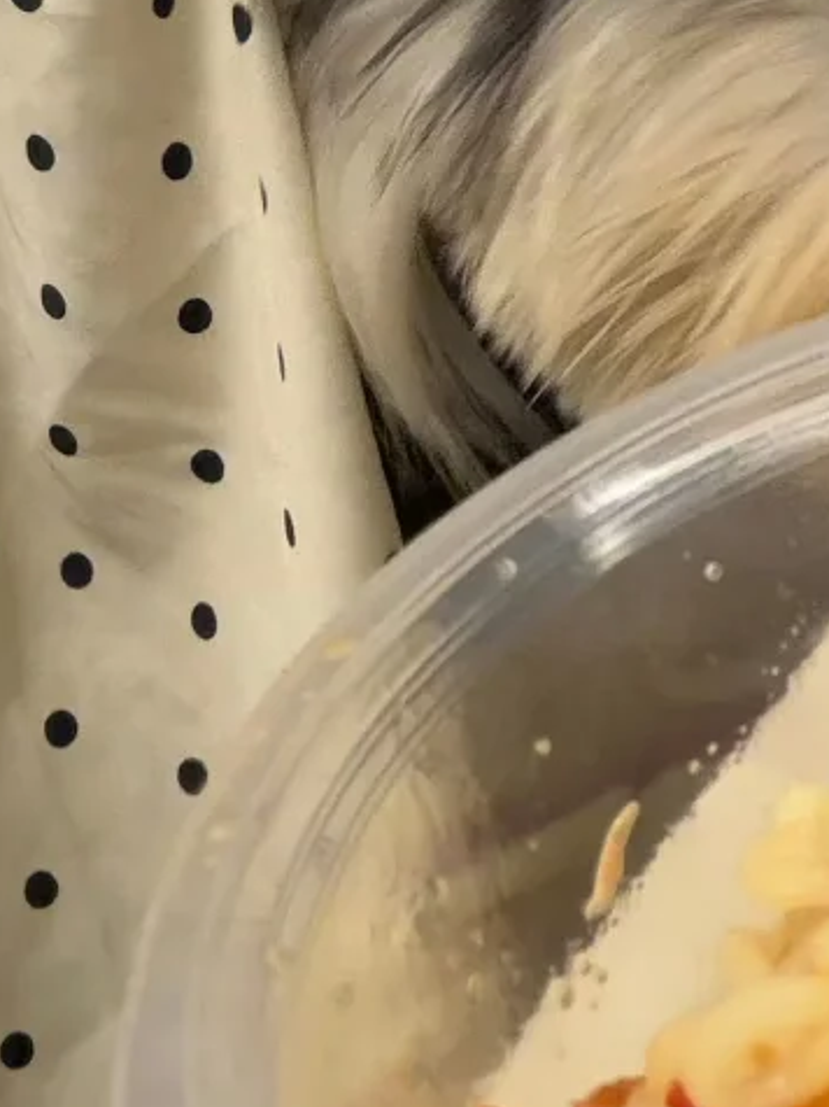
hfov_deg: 16.2
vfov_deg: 20.9
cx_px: 468
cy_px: 42
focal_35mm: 91
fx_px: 2907
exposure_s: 1/25
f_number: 1.9
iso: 320
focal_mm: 2.71
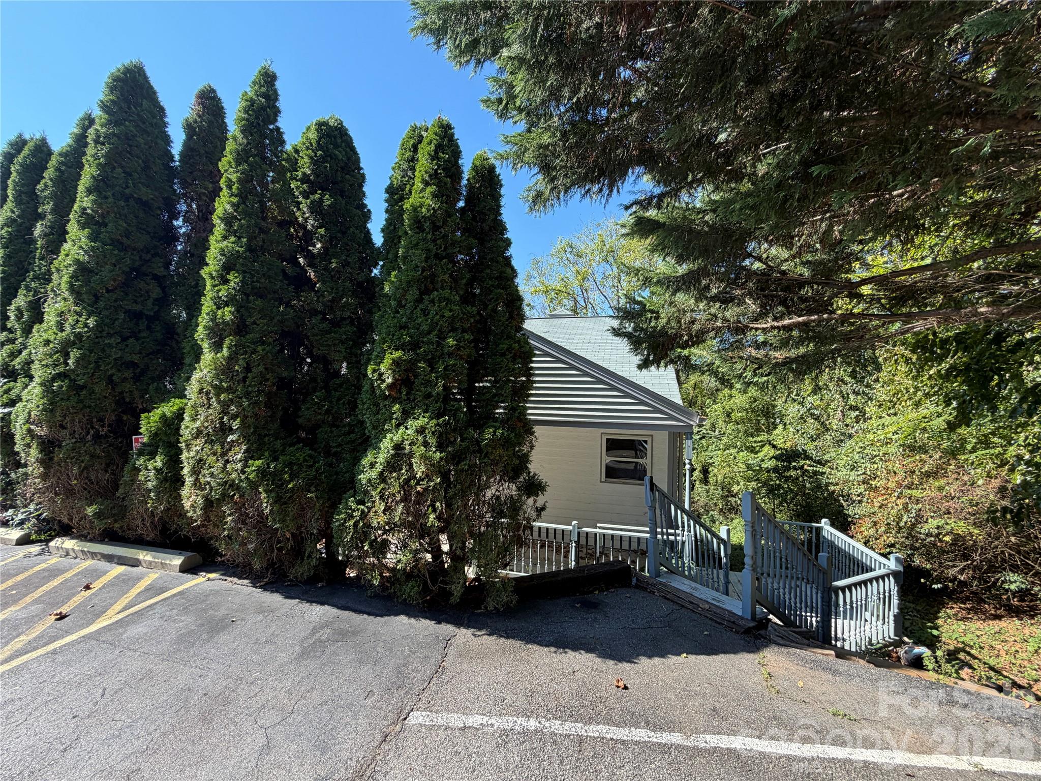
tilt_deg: +0.5
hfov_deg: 102.1
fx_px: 421
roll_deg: -1.1
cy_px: 390
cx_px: 520
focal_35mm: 14
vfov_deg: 85.7
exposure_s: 1/421
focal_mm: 2.22
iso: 64
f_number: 2.2
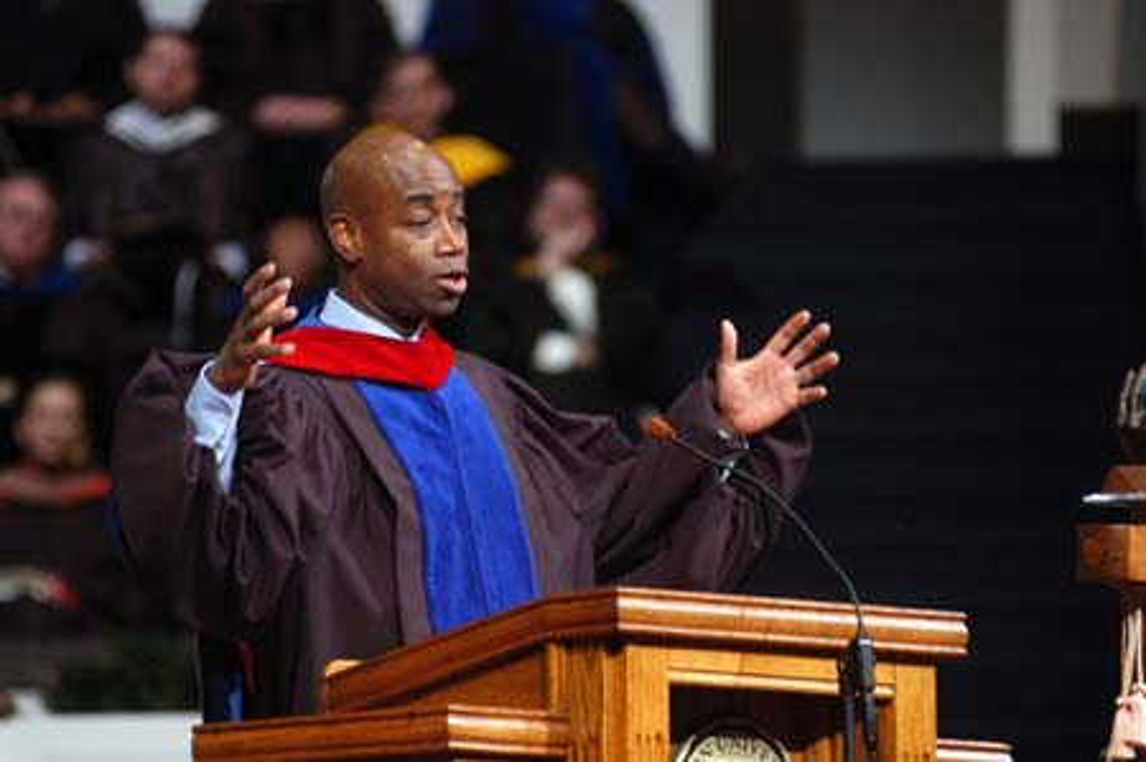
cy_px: 381
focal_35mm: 300
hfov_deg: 6.9
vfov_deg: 4.6
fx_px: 9539
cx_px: 573
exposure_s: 1/60
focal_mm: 200
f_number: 3.2
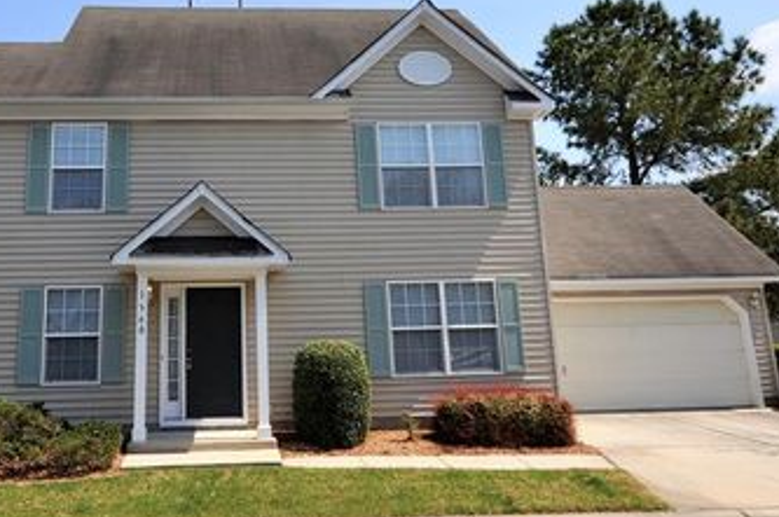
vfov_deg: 38.4
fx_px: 729
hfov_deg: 55.0
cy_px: 154
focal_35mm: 34
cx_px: 255
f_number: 10
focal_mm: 15
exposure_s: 1/400
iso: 200
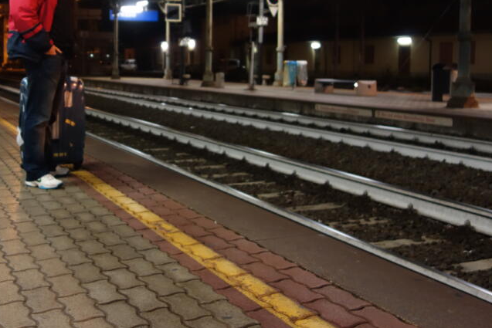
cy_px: 95
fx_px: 615
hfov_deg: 42.9
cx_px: 155
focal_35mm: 45
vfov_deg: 29.5
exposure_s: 1/40
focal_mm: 10.4
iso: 800
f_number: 1.8
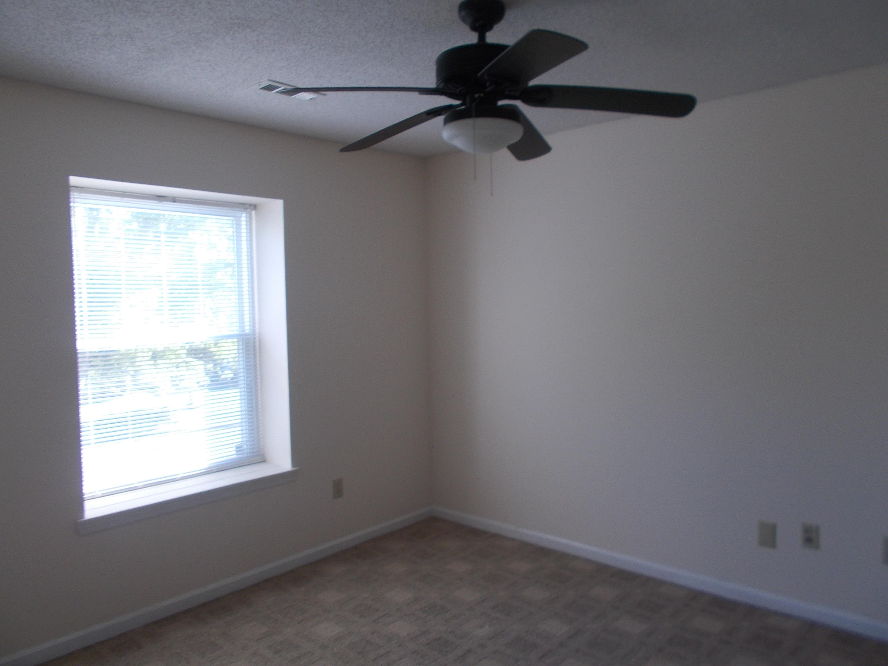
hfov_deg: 67.3
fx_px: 667
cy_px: 333
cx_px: 444
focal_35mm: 26
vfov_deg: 53.1
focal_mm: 4.6
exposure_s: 1/30
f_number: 3.2
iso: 80
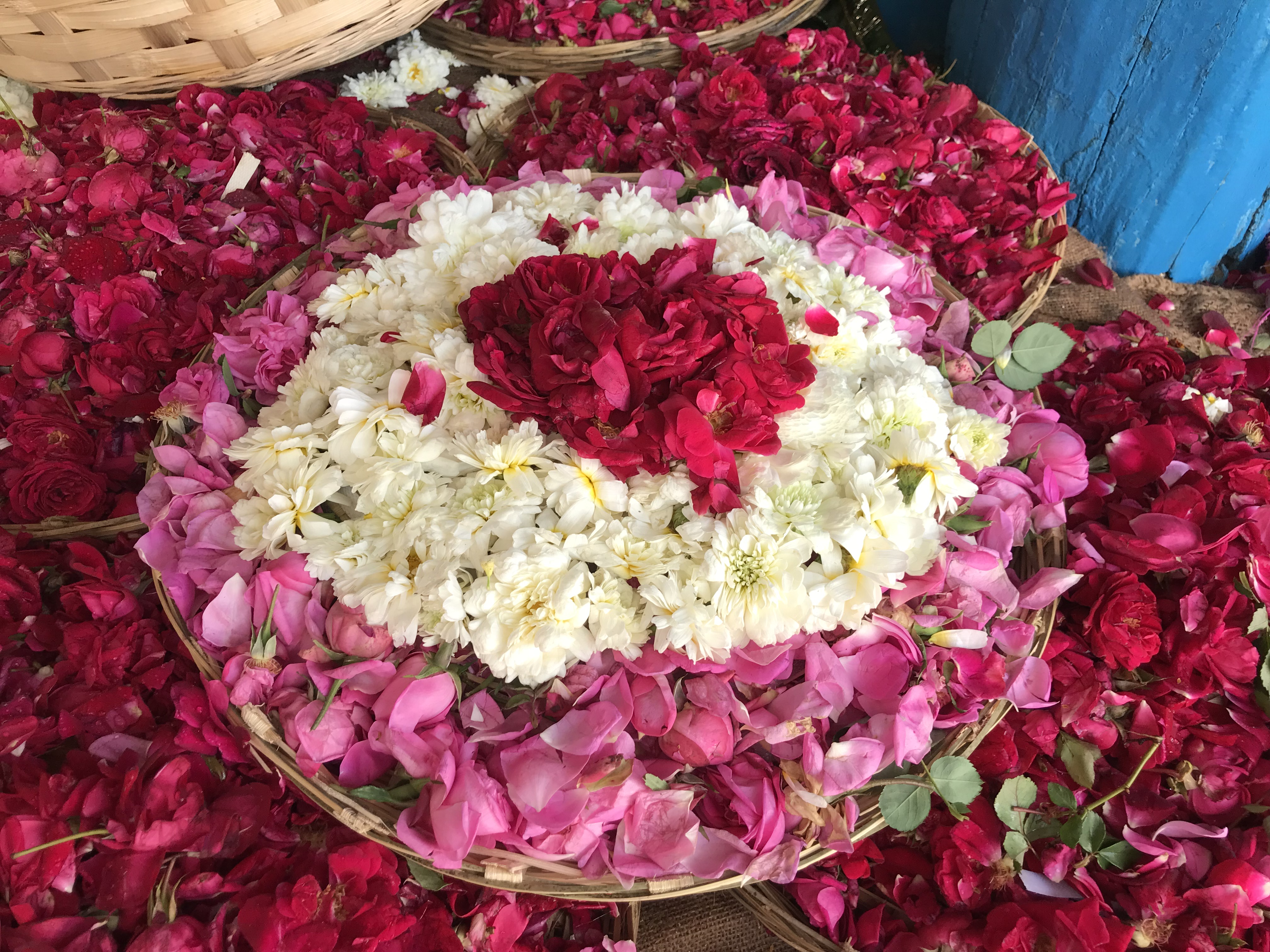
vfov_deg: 49.7
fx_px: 1027
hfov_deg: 63.4
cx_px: 635
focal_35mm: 28
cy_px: 476
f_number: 1.8
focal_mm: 3.99
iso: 25
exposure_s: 1/100
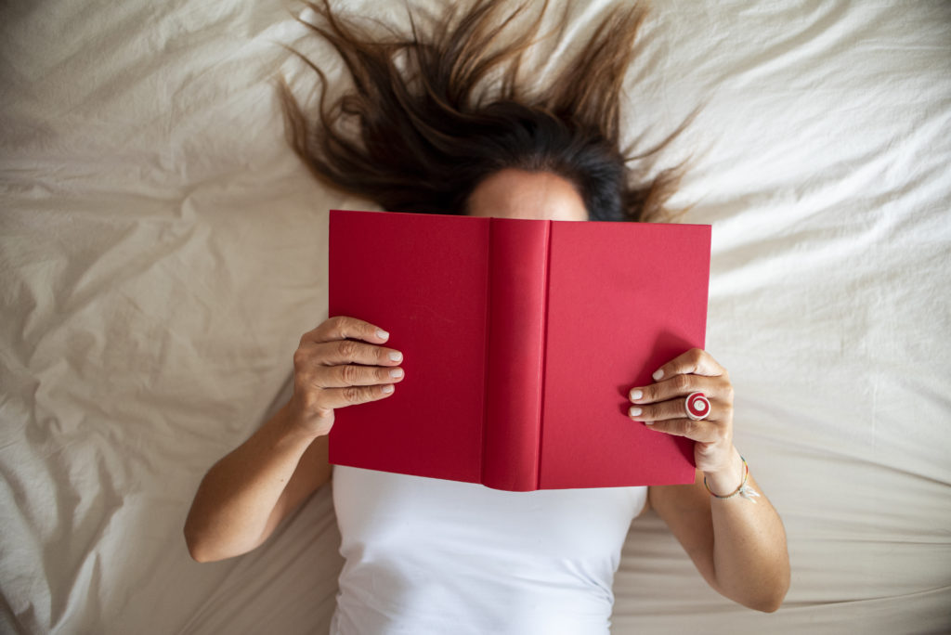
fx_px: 925
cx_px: 476
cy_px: 318
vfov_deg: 37.9
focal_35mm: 35
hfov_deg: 54.4
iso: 1000
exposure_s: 1/400
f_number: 2
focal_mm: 35
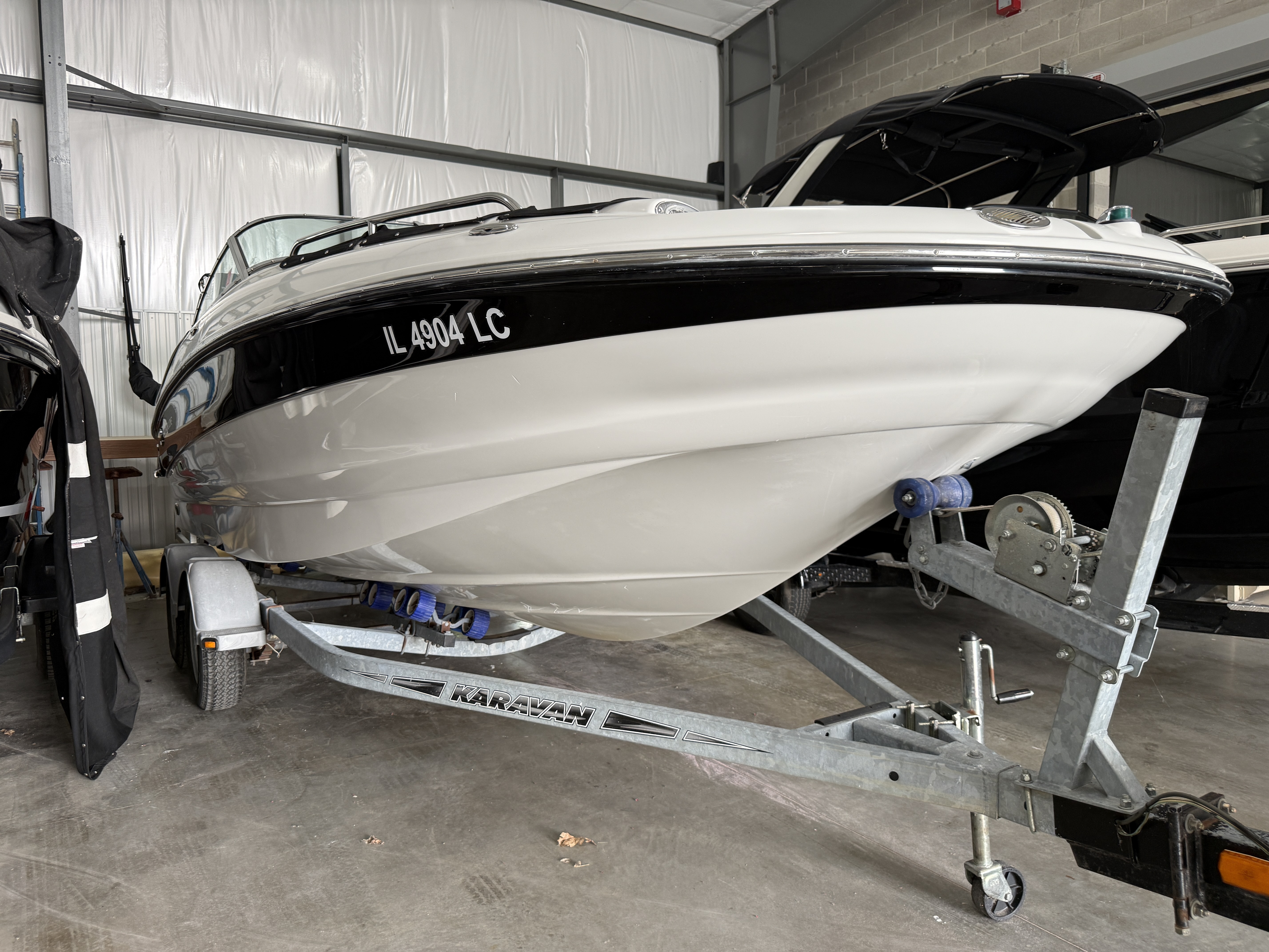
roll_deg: +0.1
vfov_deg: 56.8
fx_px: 880
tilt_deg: -3.8
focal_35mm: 24
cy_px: 476
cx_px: 634
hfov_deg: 71.6
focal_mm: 6.76
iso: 125
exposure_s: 1/121
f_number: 1.78
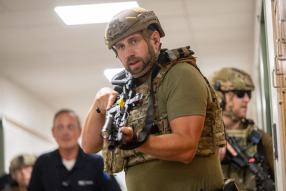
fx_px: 1152
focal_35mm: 145
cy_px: 96
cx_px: 143
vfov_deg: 9.5
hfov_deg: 14.2
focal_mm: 145
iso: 2000
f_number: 2.8
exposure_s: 1/500
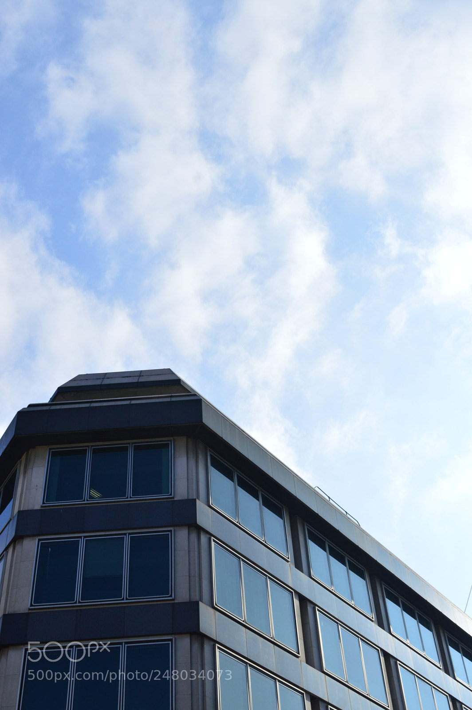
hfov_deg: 30.8
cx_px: 236
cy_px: 355
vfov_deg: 45.0
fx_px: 857
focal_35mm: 44
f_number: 10
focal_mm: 29
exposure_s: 1/400
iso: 200
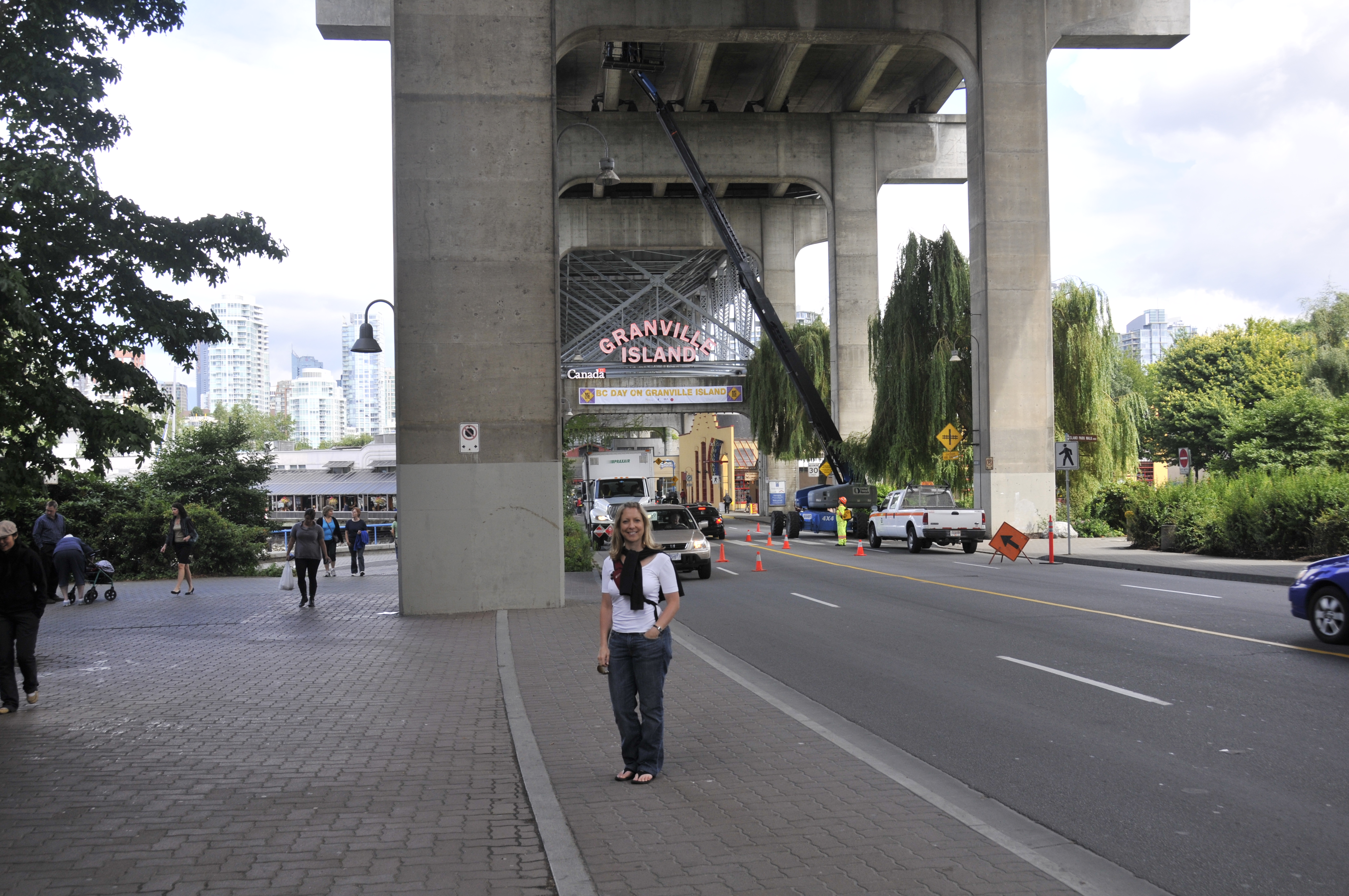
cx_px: 674
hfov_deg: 57.3
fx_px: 1235
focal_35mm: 33
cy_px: 448
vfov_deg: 39.9
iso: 200
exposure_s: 1/250
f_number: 6.3
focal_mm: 22
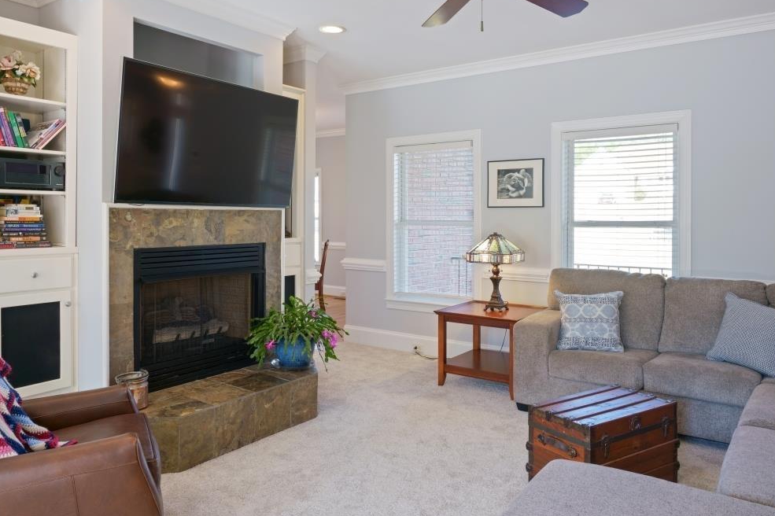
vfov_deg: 49.4
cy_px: 225
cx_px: 371
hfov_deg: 69.4
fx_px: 560
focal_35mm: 26
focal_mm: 20
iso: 200
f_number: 9
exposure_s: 1/6
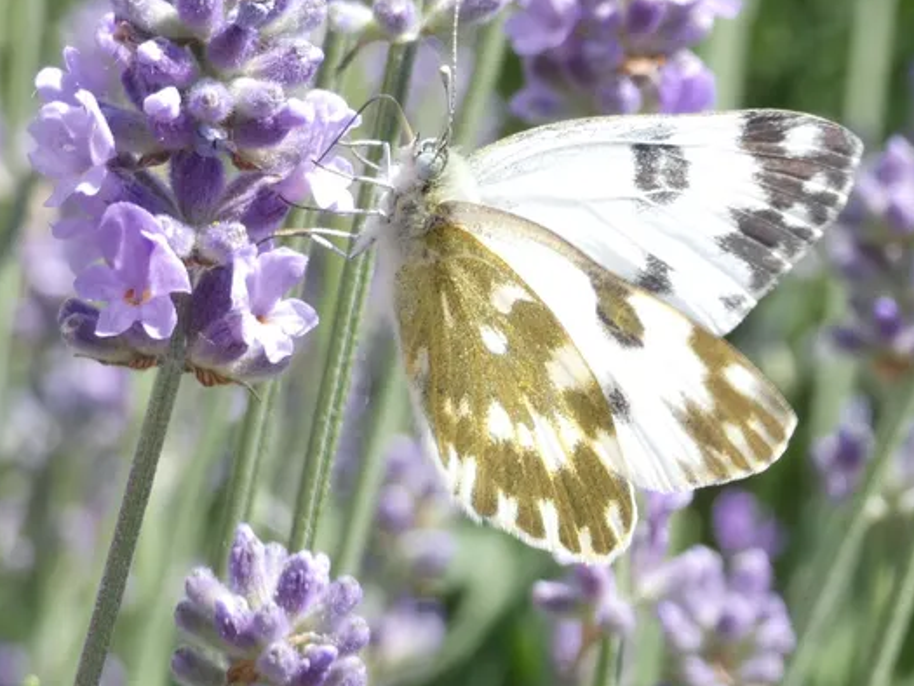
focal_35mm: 211
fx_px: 5573
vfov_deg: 7.0
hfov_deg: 9.4
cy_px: 284
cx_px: 505
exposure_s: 1/125
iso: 80
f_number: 5.5
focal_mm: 30.9
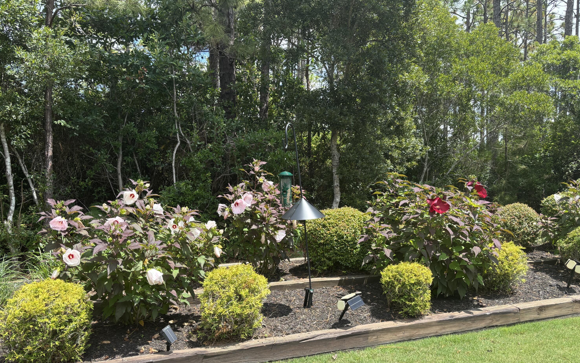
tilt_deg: -2.9
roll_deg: +0.4
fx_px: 443
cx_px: 288
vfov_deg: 44.5
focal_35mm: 28
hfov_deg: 66.5
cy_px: 201
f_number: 1.6
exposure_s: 1/970
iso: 50
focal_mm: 5.96
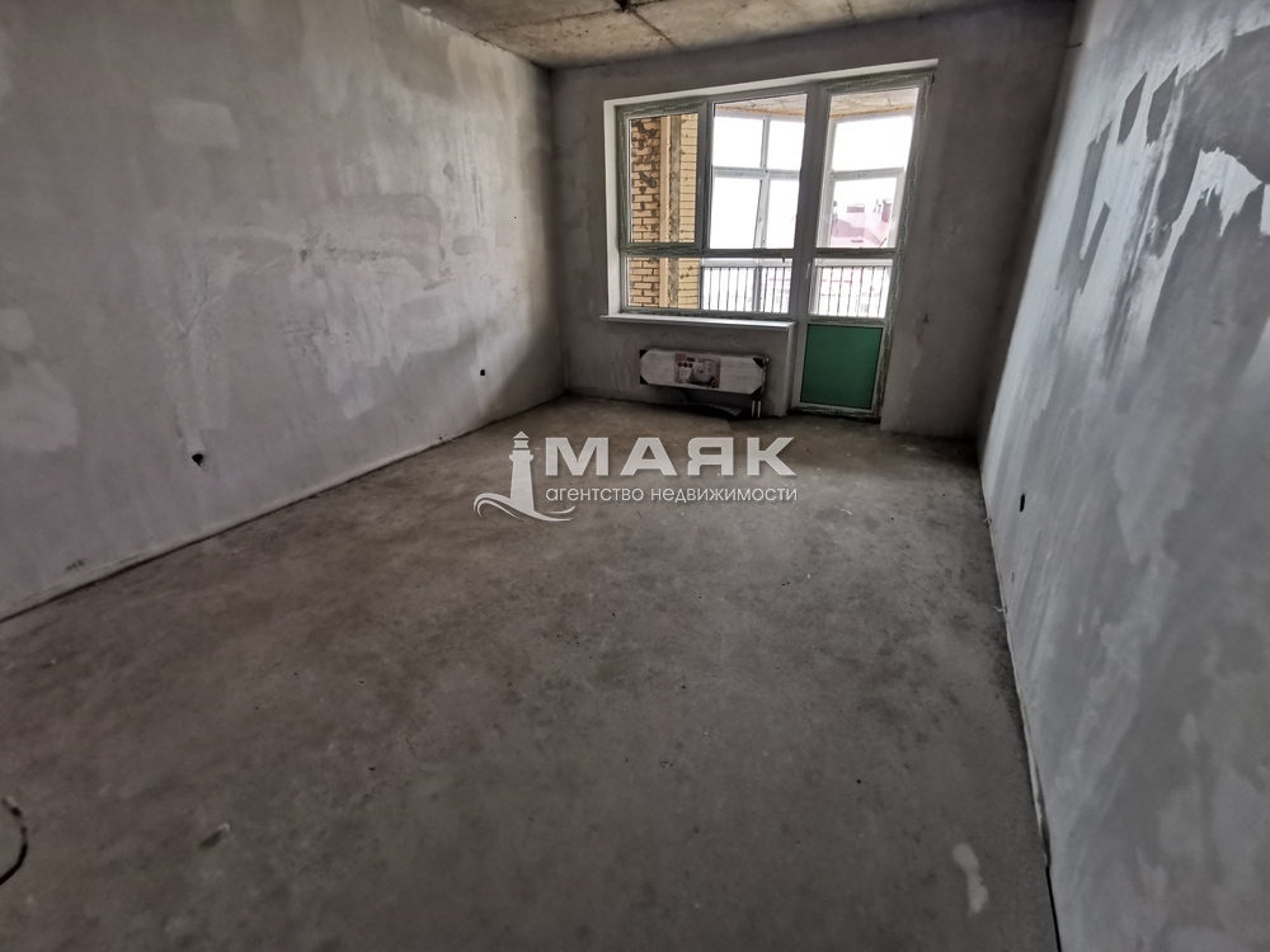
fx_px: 587
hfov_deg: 94.5
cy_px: 476
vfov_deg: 78.1
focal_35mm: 16
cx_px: 635
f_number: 2.2
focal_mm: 2.35
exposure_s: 1/50
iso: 125
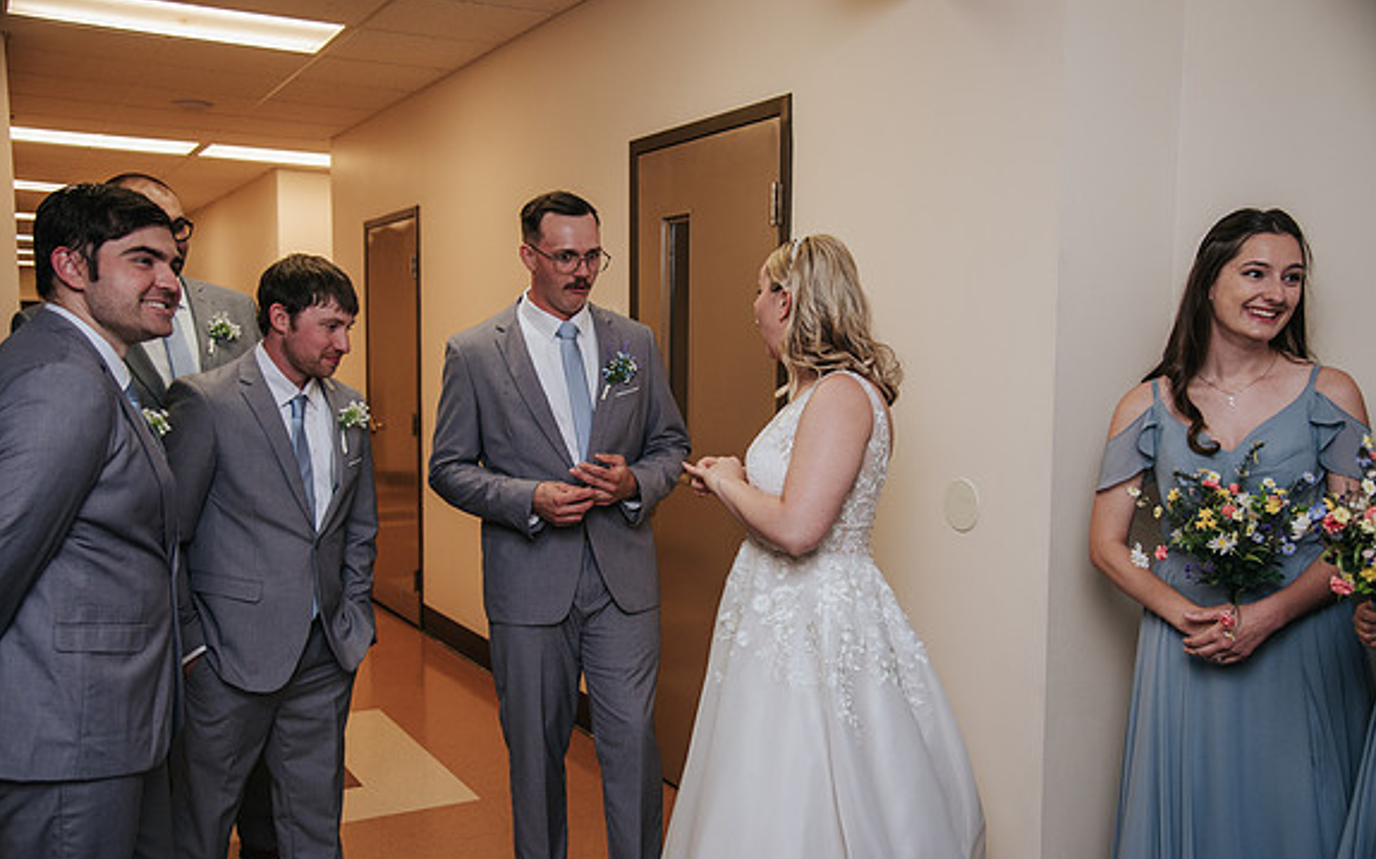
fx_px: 1350
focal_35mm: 36
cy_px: 456
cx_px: 689
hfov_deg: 54.0
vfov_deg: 35.3
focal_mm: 35
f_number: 4
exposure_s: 1/200
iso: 800
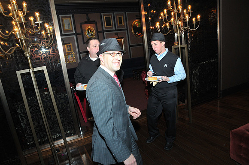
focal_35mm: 24
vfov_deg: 53.0
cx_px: 124
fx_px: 166
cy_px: 82
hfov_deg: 73.8
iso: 640
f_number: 5.6
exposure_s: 1/40
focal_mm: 16
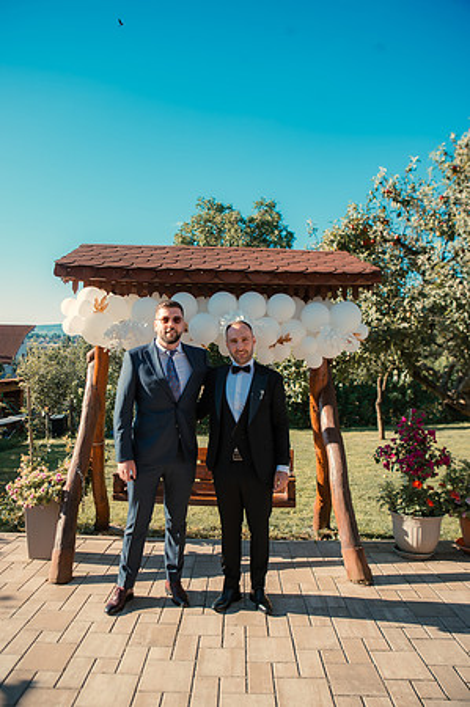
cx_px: 235
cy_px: 354
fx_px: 510
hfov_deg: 49.5
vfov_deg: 69.4
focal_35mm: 26
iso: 100
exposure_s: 1/250
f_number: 3.5
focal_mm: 26
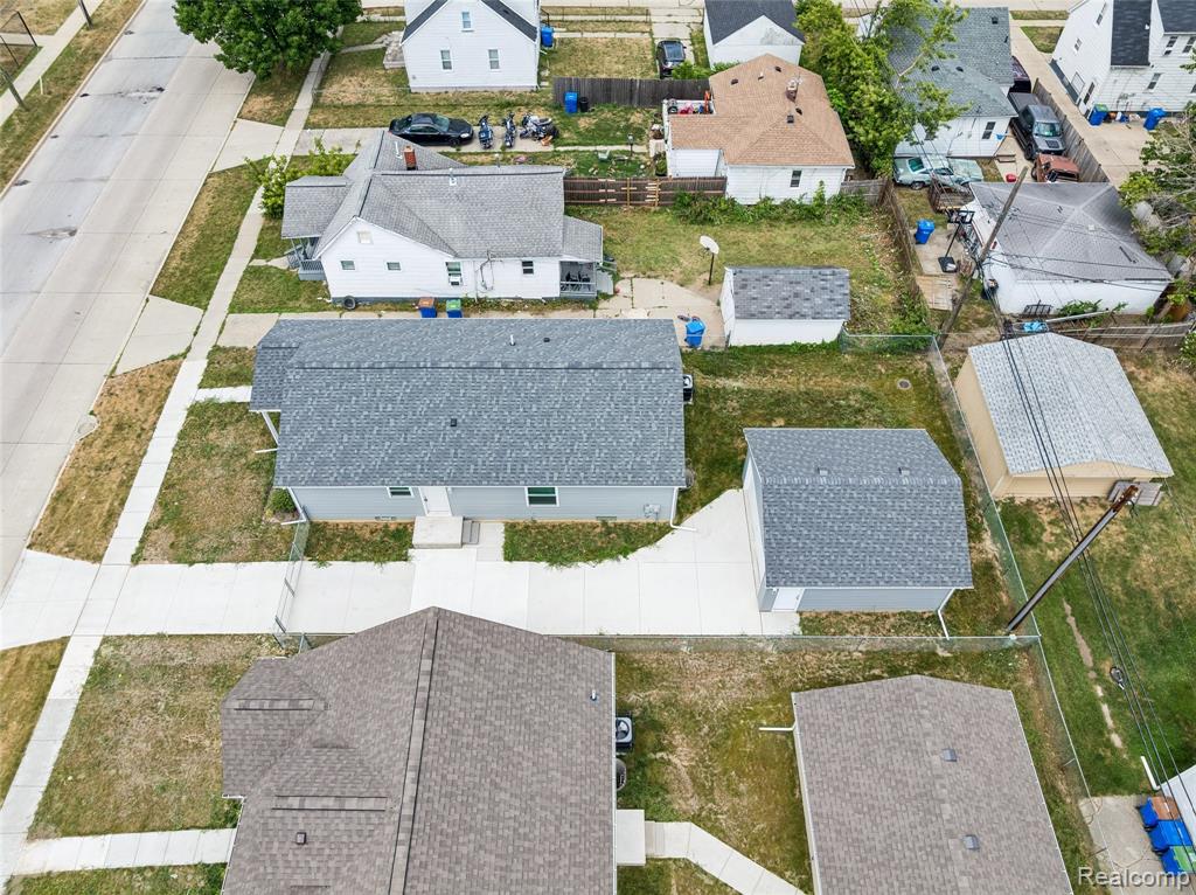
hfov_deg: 71.6
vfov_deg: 56.7
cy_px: 448
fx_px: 828
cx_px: 598
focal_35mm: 24
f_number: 2.8
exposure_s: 1/1000
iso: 100
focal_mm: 12.3
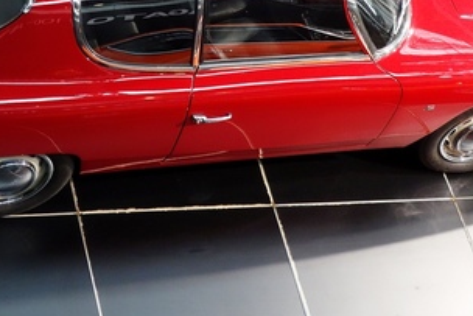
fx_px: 1761
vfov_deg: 10.2
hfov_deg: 15.3
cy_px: 30
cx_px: 213
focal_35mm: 134
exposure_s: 1/80
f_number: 4
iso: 1000
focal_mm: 25.32
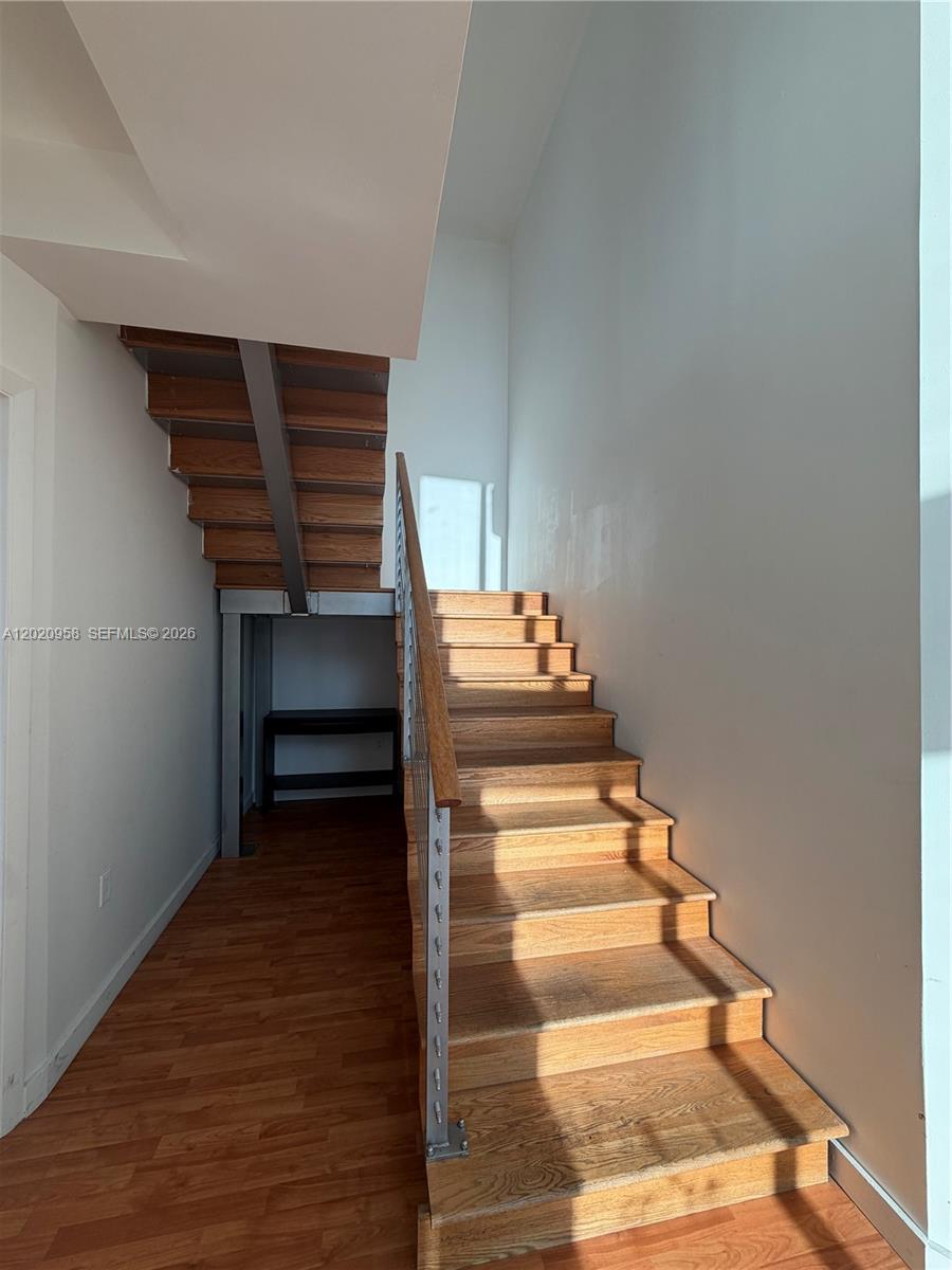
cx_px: 476
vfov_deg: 102.1
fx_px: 513
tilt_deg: +0.5
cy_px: 635
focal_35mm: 14
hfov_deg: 85.7
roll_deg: -0.4
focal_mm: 2.22
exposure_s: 1/502
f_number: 2.2
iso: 50
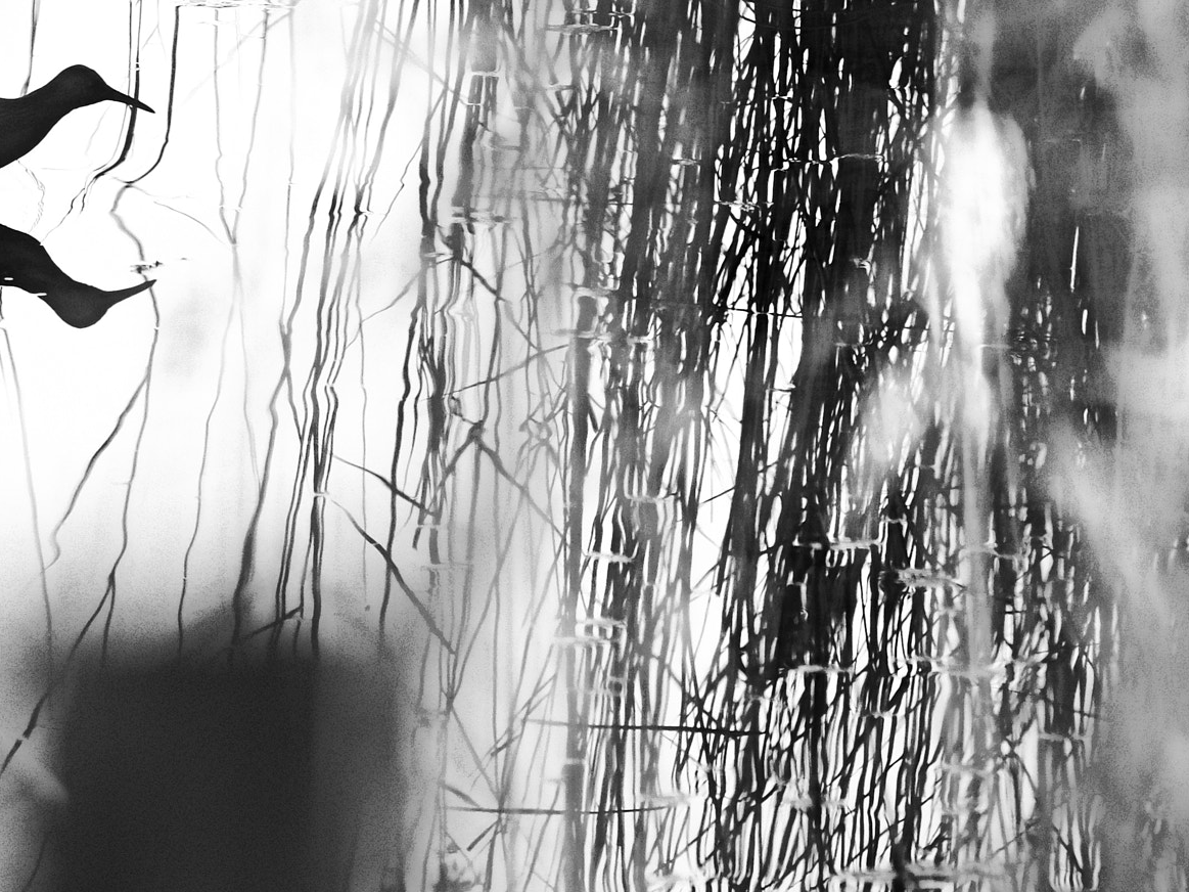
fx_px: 17413
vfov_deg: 2.9
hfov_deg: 3.9
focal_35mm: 507
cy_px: 269
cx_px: 268
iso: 400
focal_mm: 200
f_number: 5
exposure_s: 1/400
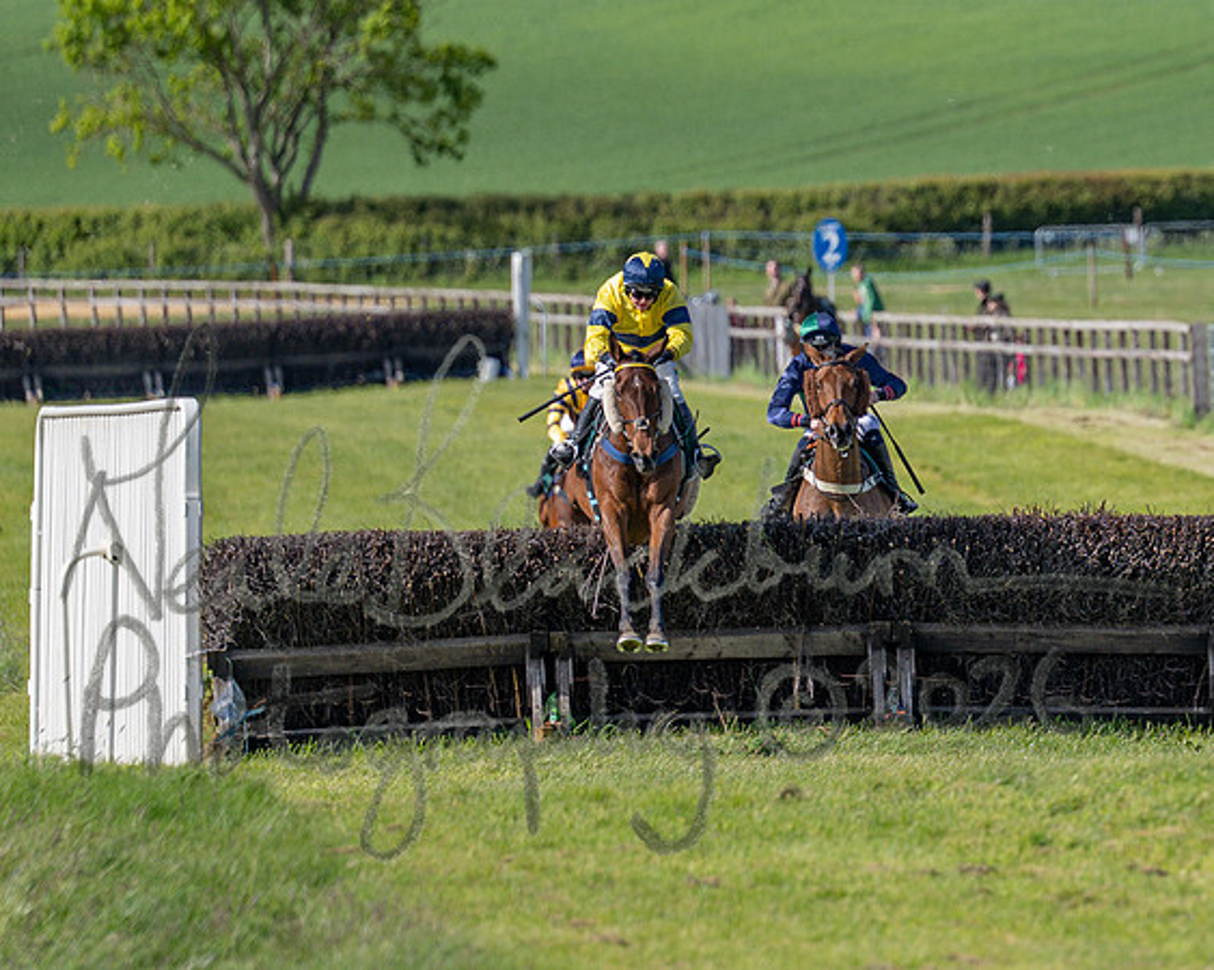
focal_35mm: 546
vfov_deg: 2.8
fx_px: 19619
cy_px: 340
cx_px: 1094
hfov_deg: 3.5
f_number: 2.8
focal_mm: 185
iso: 100
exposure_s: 1/2000
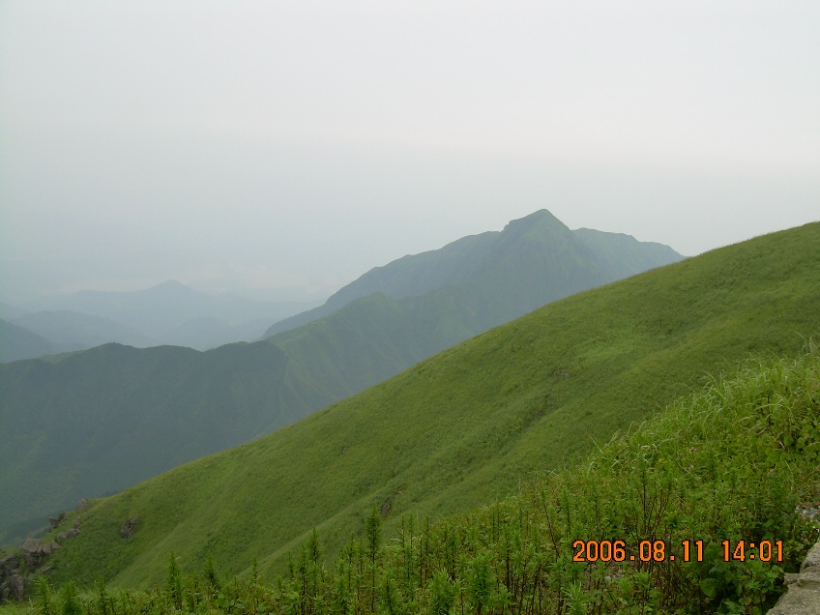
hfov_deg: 49.0
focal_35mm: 38
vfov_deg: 37.7
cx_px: 410
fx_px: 900
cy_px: 308
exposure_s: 1/162
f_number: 4.6
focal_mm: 6.3
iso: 50
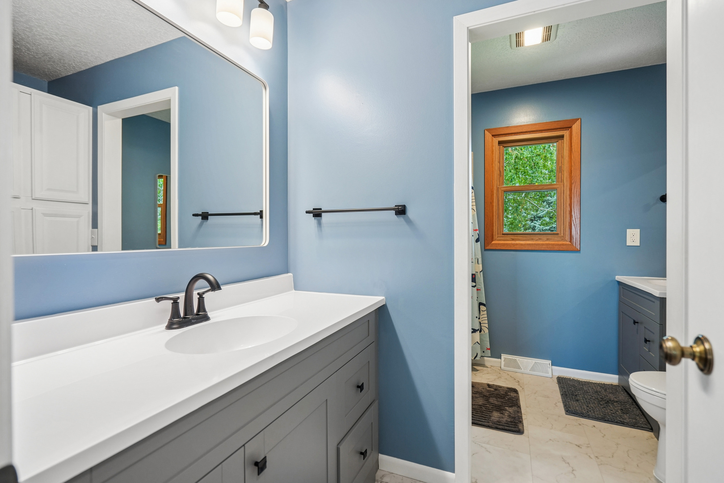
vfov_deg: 73.7
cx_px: 362
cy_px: 242
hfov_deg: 96.7
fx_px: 322
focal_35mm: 16
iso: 400
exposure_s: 1/50
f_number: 5
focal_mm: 16
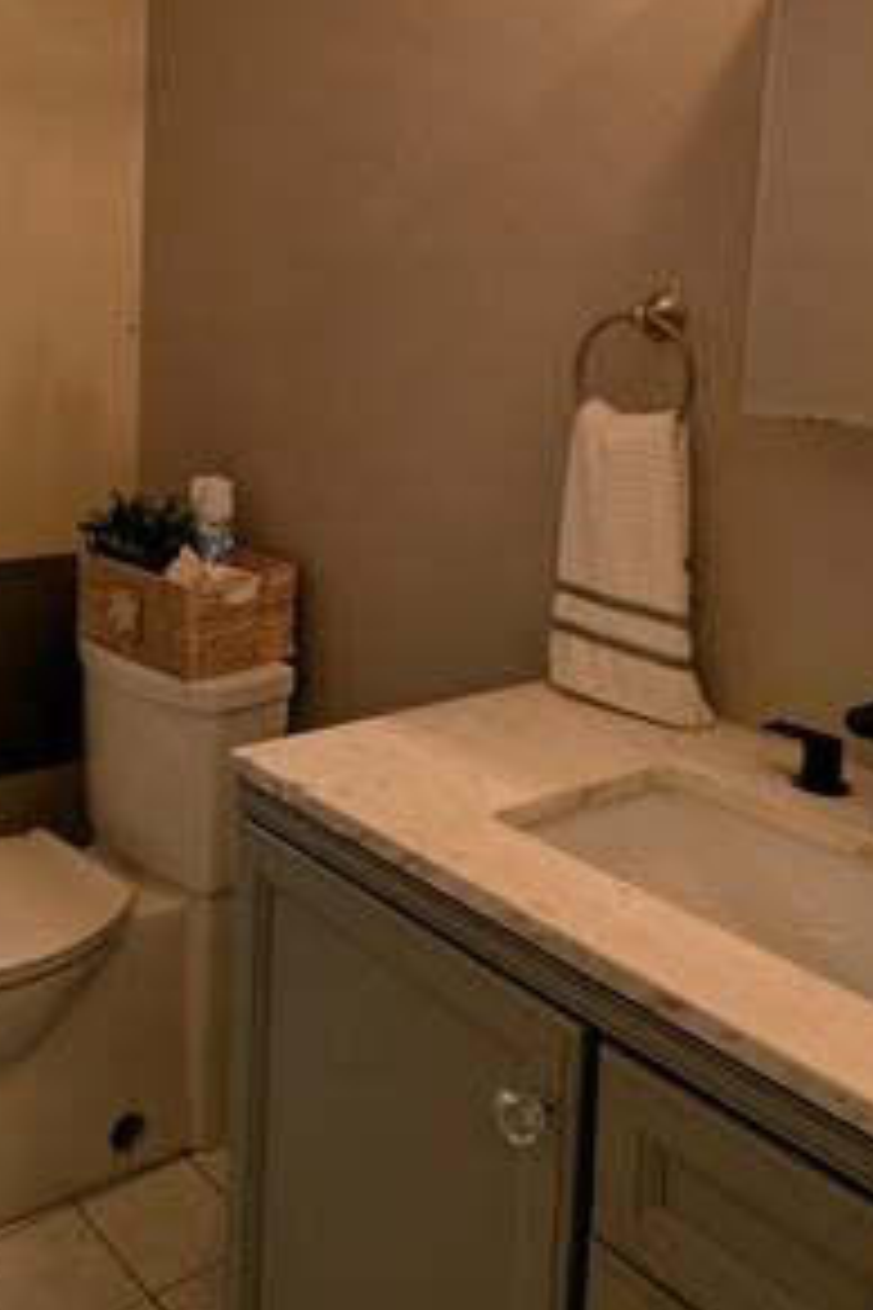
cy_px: 378
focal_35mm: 33
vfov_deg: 55.3
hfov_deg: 37.7
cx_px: 112
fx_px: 1200
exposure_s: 1/30
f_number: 1.95
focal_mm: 2.23
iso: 43
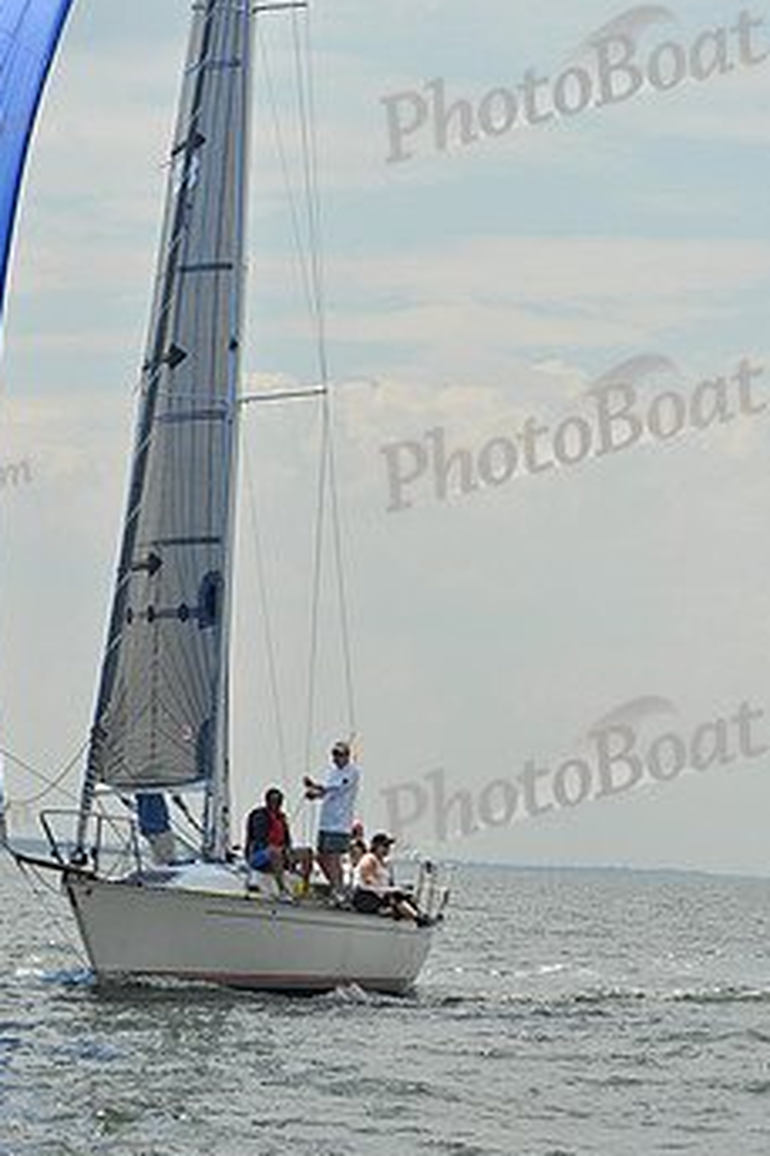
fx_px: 6069
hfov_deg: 7.3
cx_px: 207
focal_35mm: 189
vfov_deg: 10.9
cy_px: 299
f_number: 10
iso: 320
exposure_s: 1/1250
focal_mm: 112
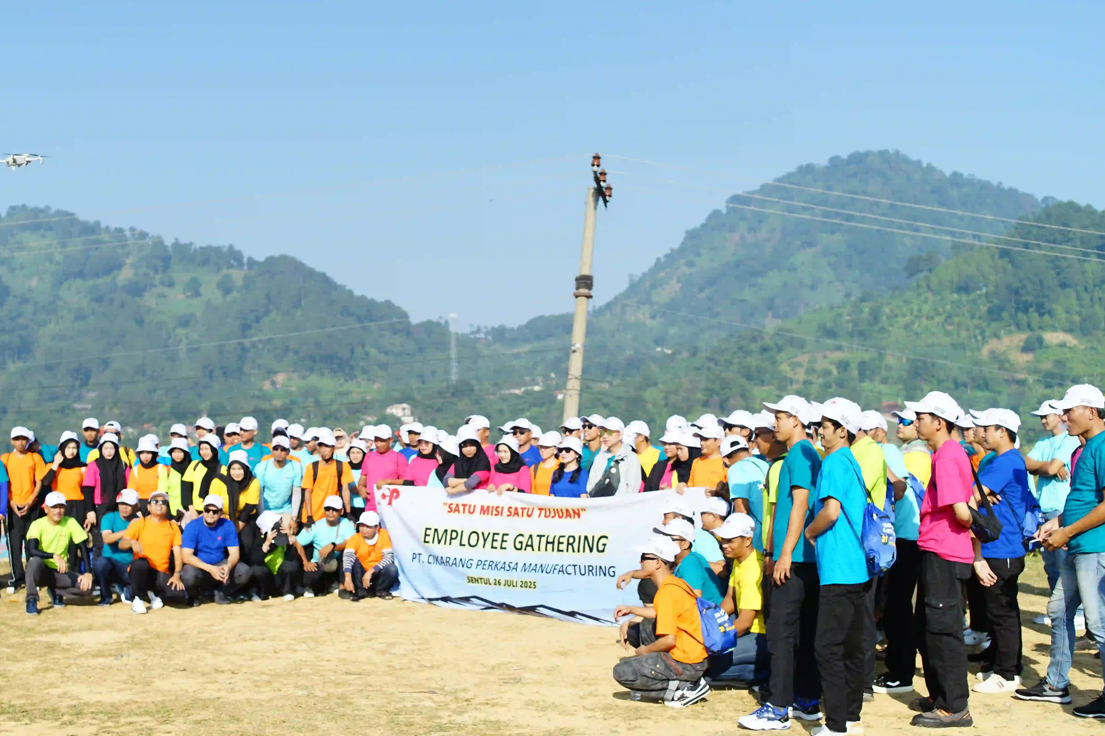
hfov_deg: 45.3
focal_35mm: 43
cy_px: 421
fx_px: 1320
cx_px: 459
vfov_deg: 31.1
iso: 160
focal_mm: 35
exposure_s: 1/1600
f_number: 3.5
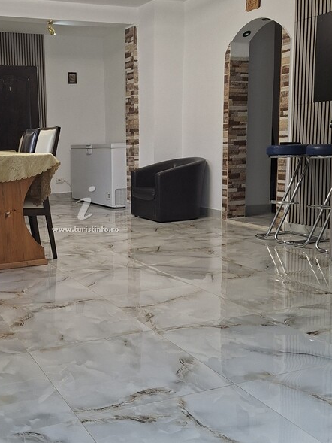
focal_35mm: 40
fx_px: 511
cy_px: 220
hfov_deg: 35.4
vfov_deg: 46.8
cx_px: 98
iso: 64
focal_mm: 5.54
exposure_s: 1/120
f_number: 1.8
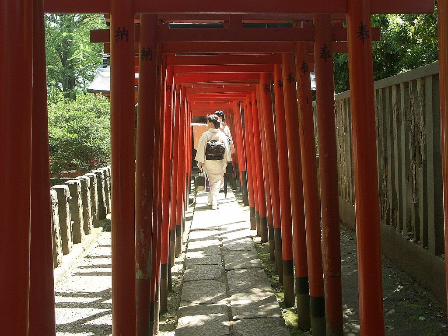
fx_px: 466
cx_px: 224
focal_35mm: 36
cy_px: 168
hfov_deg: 51.4
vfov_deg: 39.7
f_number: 8
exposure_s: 1/50
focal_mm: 9.27
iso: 100
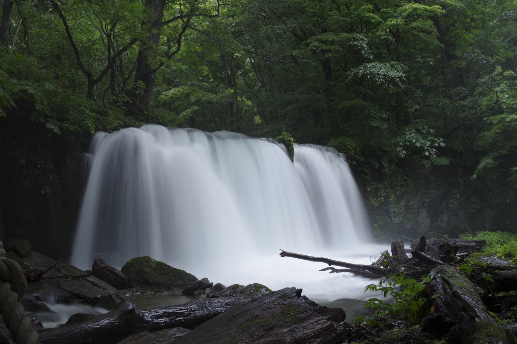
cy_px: 172
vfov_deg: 41.6
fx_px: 452
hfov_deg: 59.5
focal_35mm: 32
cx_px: 258
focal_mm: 21
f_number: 16
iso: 125
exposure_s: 1
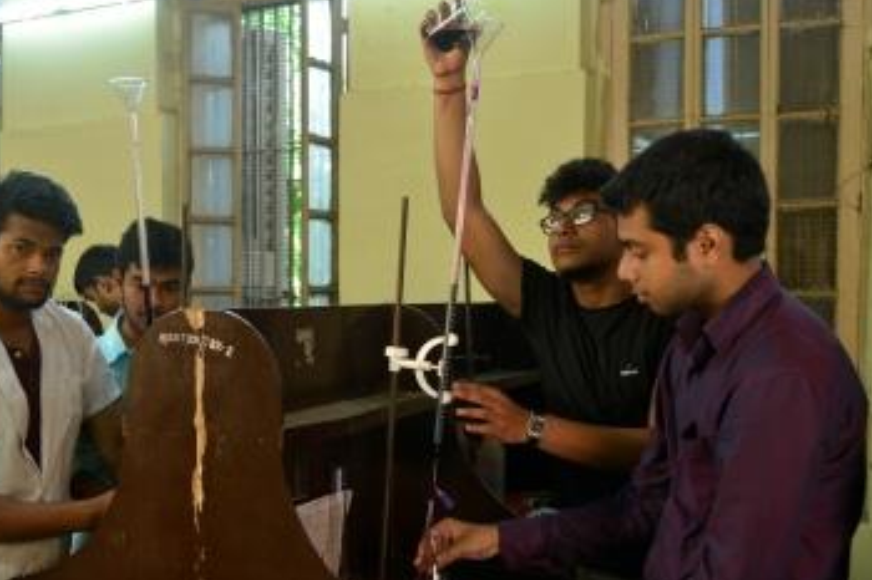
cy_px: 332
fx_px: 993
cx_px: 361
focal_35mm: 41
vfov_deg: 32.5
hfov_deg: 47.2
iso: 800
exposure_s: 1/125
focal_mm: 32
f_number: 4
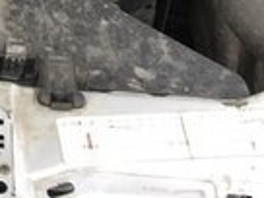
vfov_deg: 9.4
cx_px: -171
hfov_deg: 13.0
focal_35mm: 141
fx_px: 1075
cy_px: -271
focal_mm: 4.15
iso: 25
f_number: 2.2
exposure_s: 1/100
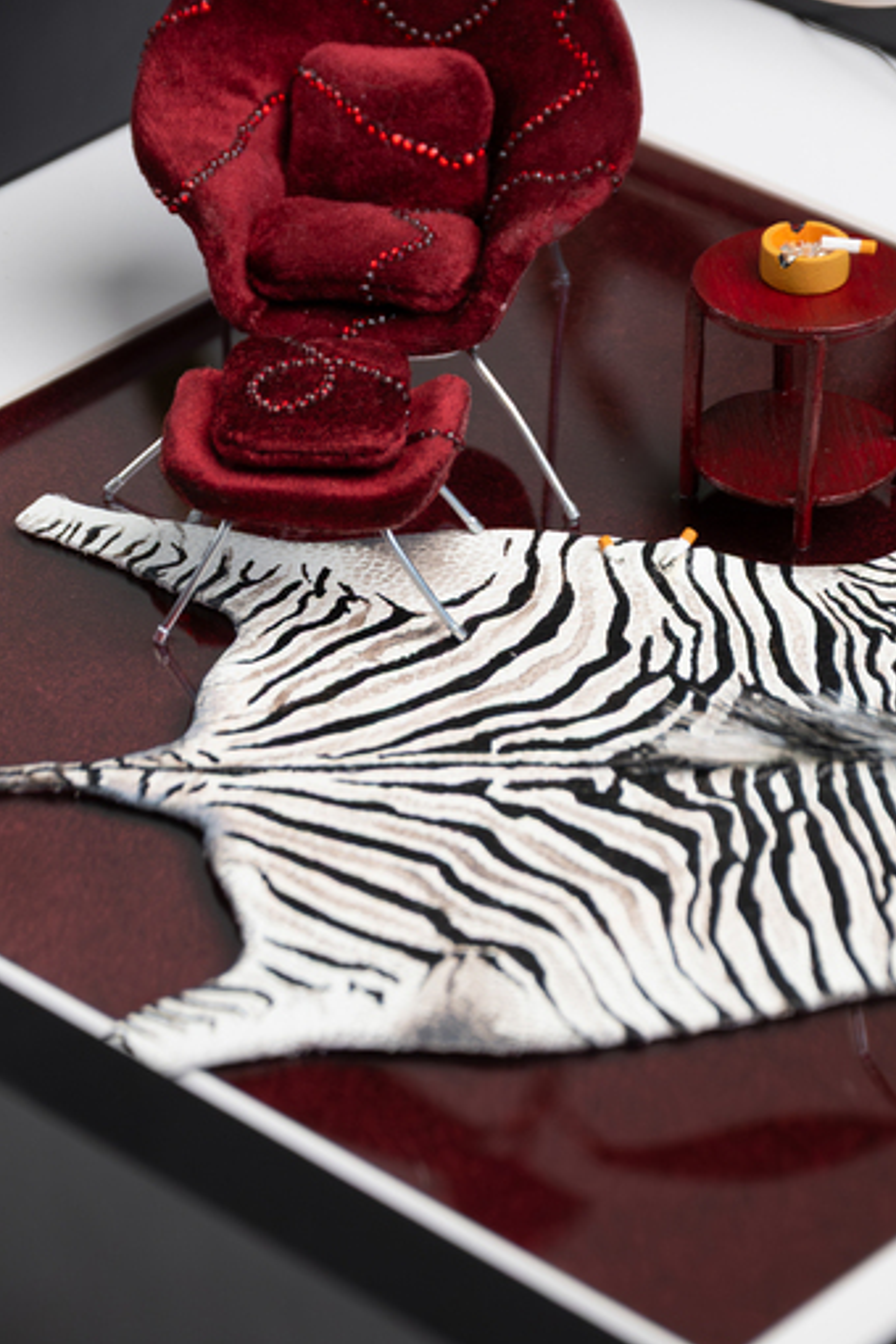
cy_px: 261
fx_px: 5786
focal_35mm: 155
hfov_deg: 8.9
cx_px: 486
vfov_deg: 13.2
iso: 800
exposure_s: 1/100
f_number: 5.3
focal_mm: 62
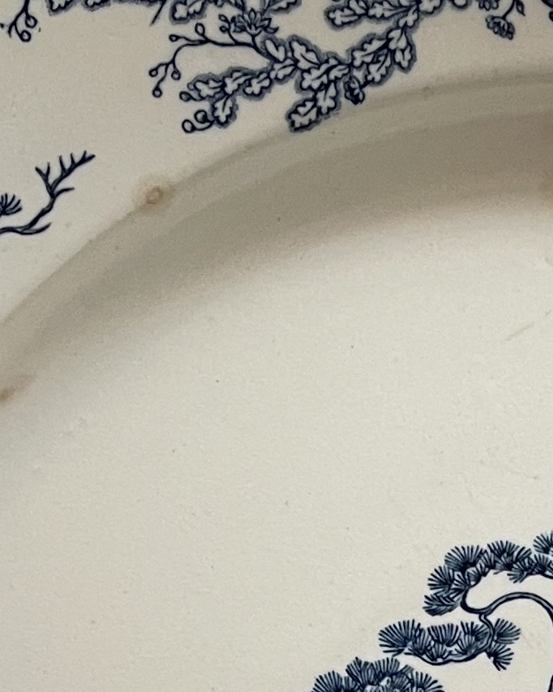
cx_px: 576
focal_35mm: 120
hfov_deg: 12.7
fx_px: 2456
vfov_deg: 15.5
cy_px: 826
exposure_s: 1/50
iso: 80
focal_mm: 4.2
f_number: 1.6
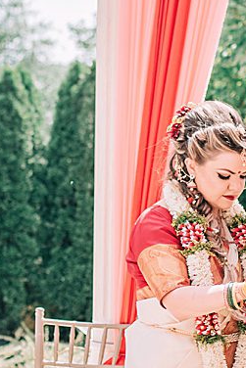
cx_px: 78
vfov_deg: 15.6
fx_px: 1341
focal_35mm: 131
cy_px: 164
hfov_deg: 10.5
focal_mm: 35
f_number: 2
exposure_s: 1/3200
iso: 200
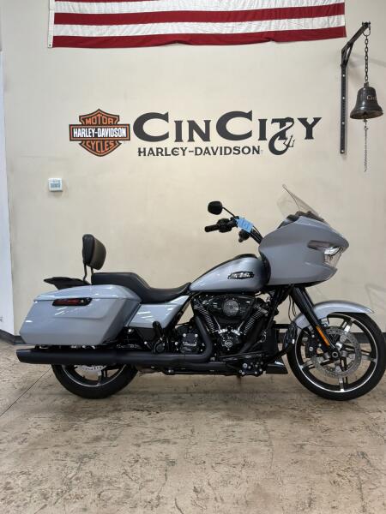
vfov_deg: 63.4
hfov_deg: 49.7
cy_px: 257
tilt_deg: -3.7
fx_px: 416
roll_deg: +0.5
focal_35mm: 28
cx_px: 193
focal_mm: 3
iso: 100
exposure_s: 1/60
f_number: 1.8
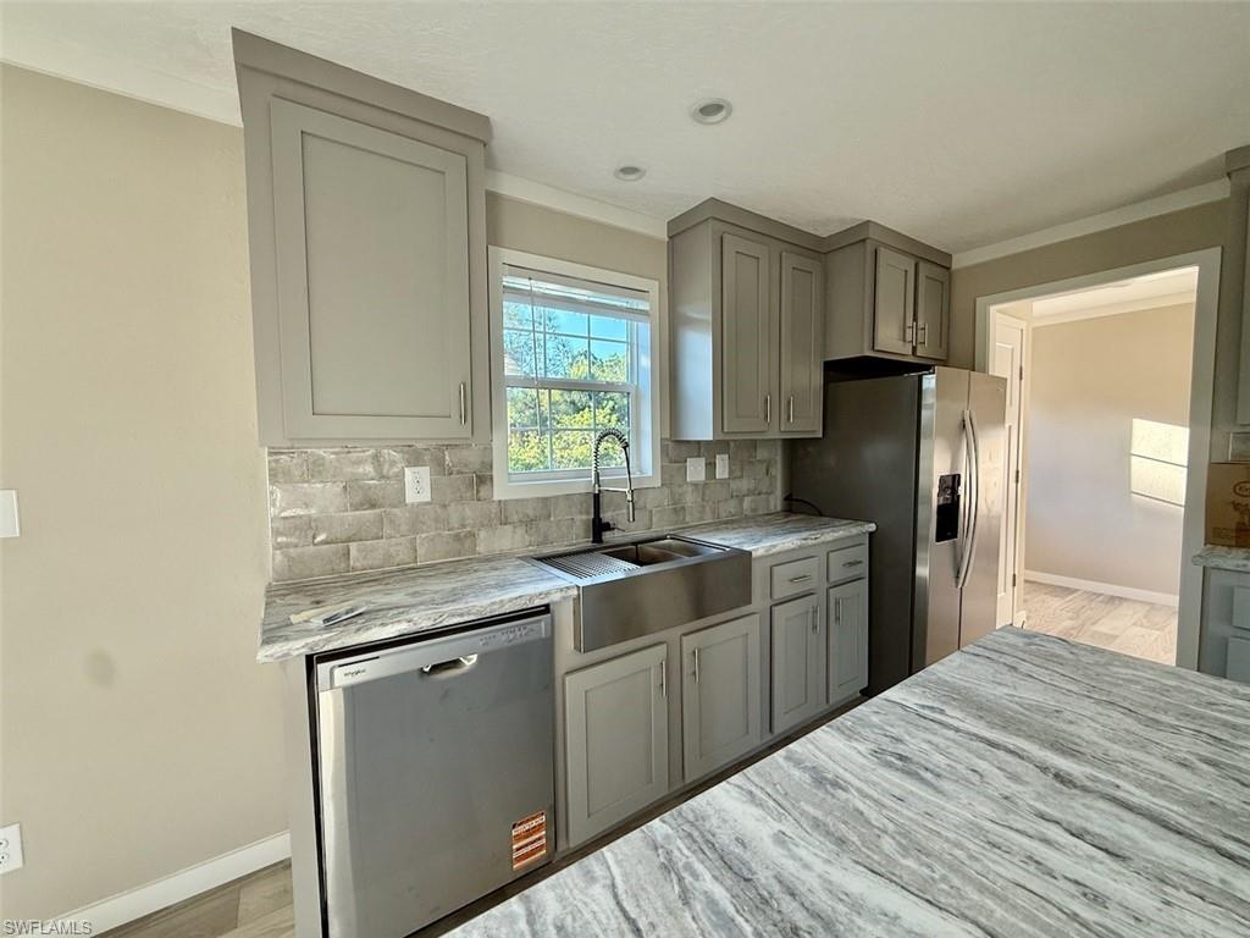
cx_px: 625
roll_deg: +0.8
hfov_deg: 102.1
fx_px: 506
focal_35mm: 14
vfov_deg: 85.7
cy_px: 469
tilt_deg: -1.1
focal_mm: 2.22
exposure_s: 1/99
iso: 100
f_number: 2.2
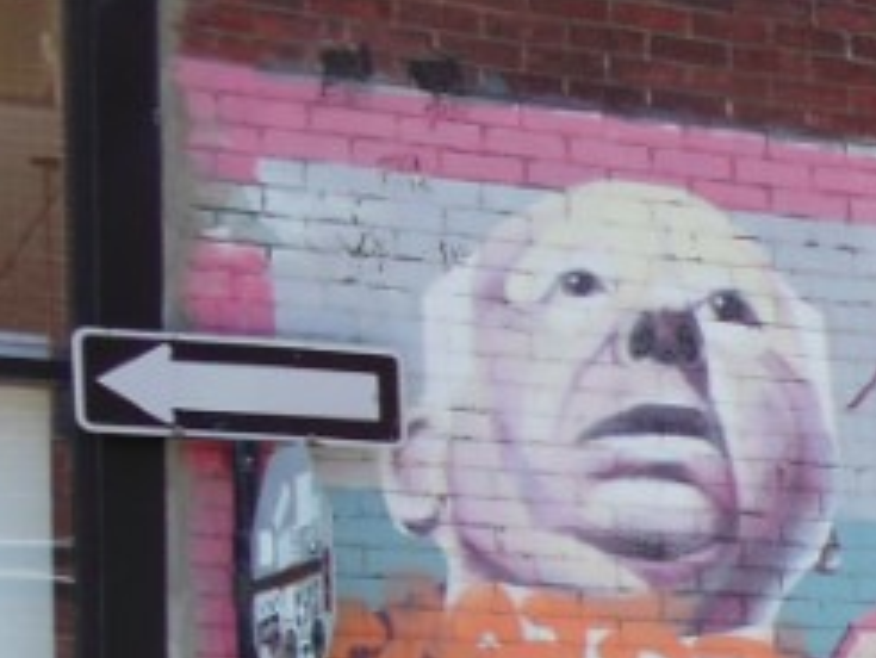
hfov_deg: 12.7
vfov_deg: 10.3
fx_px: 3494
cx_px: 1706
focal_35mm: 138
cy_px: 1069
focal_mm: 6
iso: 125
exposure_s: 1/400
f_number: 3.5
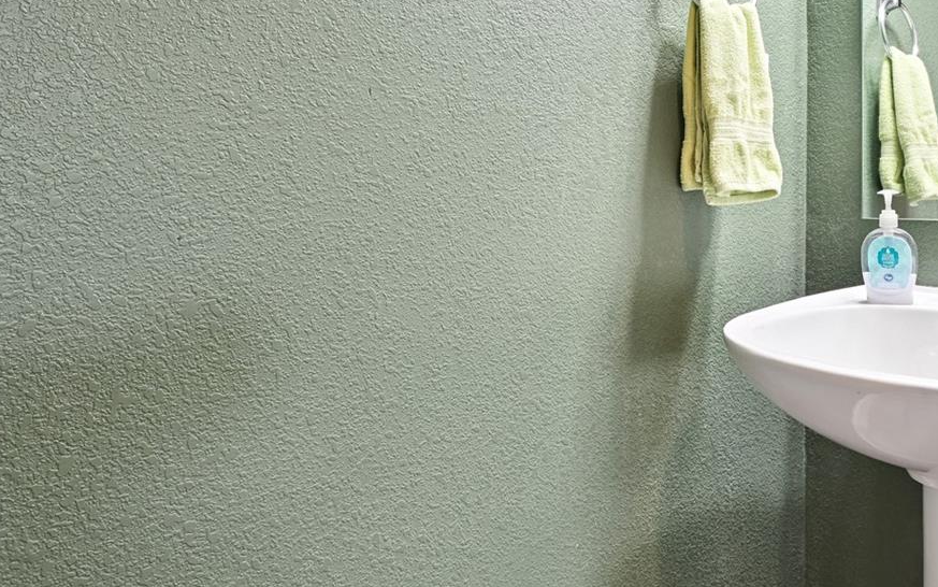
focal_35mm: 28
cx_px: 730
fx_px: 716
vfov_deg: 43.8
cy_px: 189
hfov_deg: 61.8
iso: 800
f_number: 11
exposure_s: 1/4
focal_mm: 15
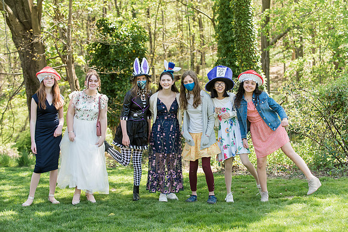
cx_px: 174
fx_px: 754
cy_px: 116
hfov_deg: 26.0
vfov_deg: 17.5
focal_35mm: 78
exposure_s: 1/800
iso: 800
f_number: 4
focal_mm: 78
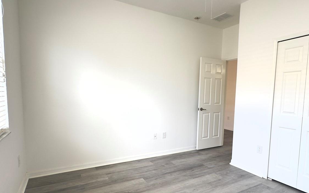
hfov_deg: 82.3
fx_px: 177
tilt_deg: -5.6
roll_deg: -0.8
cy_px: 109
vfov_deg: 57.1
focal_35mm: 21
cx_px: 150
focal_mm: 2.22
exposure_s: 1/99
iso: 40
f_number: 2.2
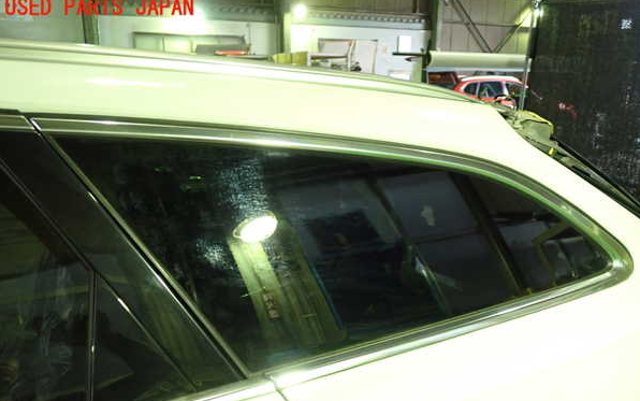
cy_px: 237
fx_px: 558
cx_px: 321
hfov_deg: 59.6
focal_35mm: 32
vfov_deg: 39.3
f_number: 2.3
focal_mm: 5.4
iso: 500
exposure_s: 1/30
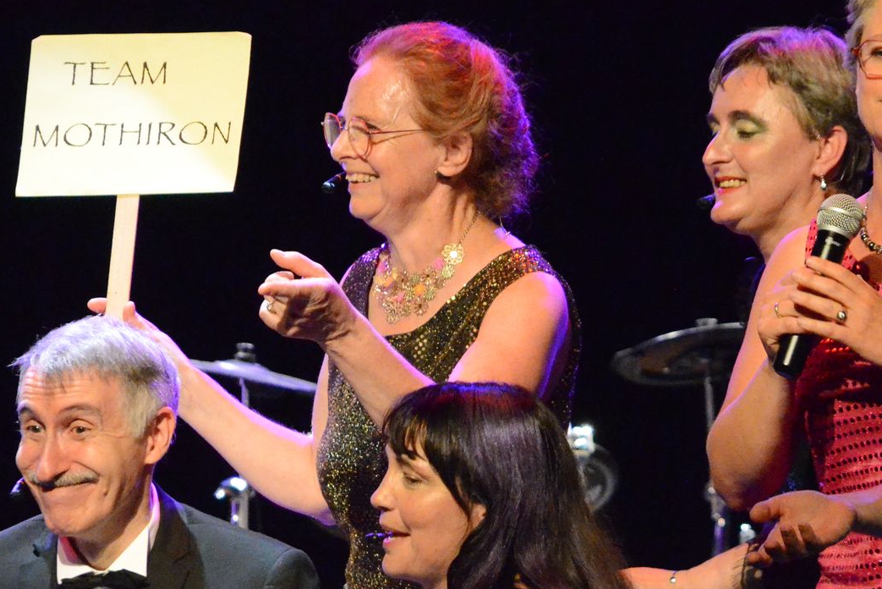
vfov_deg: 2.9
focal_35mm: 468
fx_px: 11468
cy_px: 259
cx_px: 585
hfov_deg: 4.4
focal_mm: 200
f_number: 6.3
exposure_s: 1/400
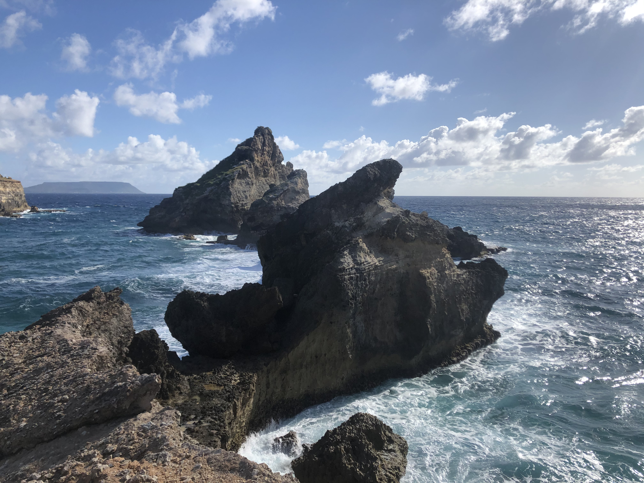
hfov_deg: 63.4
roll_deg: +0.2
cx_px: 322
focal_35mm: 28
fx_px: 521
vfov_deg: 49.7
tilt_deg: -5.6
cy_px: 242
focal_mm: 4
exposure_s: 1/4000
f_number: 1.8
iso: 20
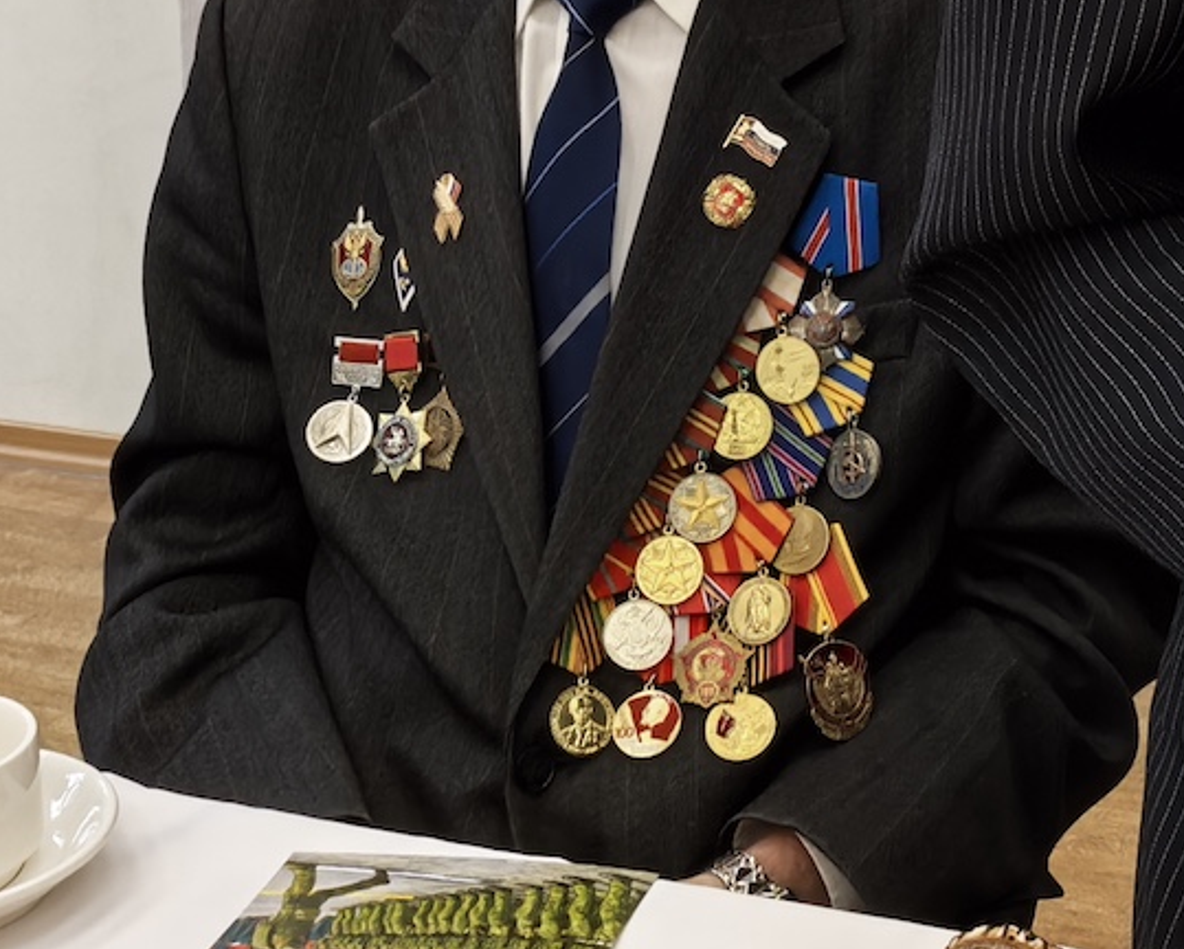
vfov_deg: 15.8
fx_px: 3331
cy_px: -60
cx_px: 1072
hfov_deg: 19.8
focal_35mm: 95
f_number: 4
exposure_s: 1/228
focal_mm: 6.98
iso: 800
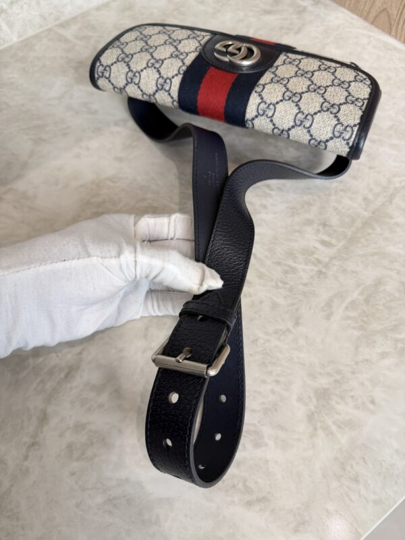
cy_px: 270
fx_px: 374
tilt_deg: -61.9
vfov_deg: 71.6
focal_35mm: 24
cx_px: 202
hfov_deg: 56.8
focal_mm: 6.76
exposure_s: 1/120
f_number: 1.78
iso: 160
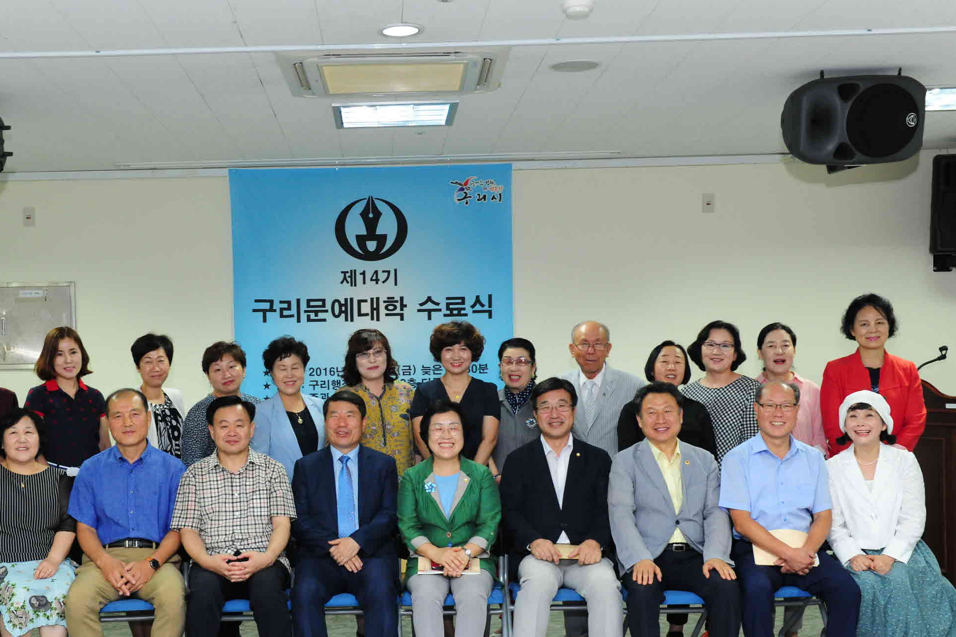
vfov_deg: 26.8
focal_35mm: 50
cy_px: 430
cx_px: 353
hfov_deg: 39.3
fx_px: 1328
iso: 1600
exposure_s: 1/60
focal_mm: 32
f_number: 5.6
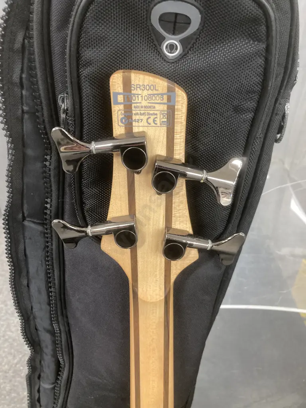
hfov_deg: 49.7
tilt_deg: -33.5
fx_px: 330
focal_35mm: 28
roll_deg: -0.9
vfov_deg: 63.4
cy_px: 204
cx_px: 153
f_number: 1.8
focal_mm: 3.99
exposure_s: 1/33
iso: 250
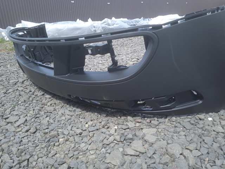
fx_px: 182
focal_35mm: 28
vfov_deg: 49.7
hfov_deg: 63.4
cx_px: 112
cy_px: 84
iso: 116
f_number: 2.2
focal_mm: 3.43
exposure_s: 1/341
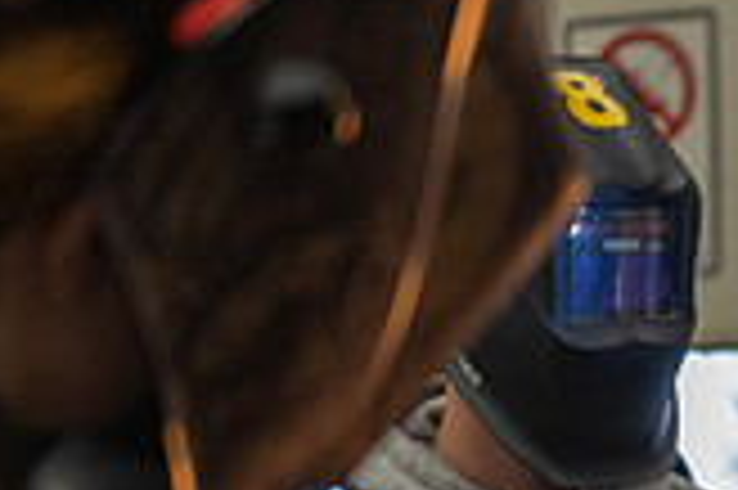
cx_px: 1188
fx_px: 4055
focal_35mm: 198
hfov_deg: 10.0
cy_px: 623
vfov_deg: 6.9
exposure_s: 1/125
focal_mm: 56
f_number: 2.8
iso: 320
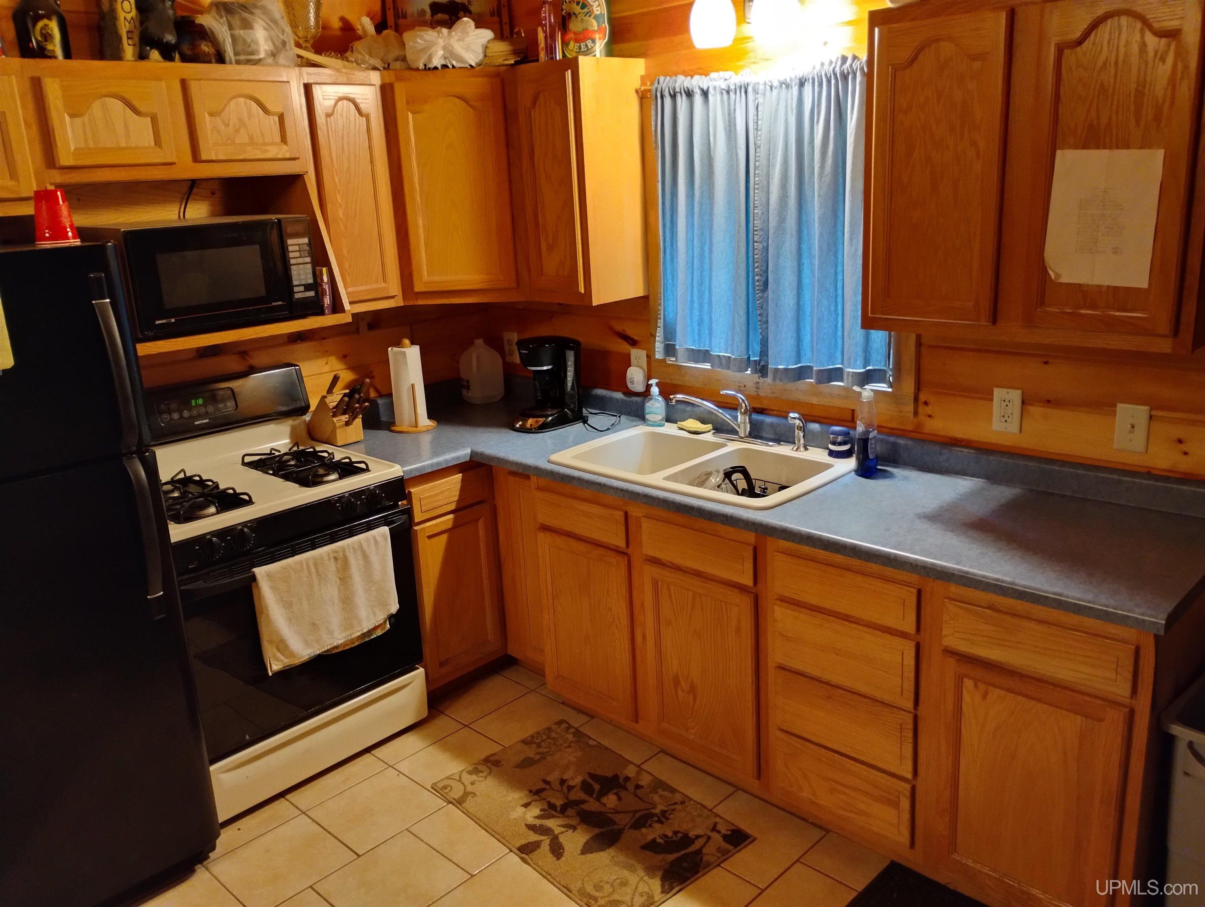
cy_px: 454
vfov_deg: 49.9
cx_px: 602
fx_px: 976
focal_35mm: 28
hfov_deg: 63.4
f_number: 1.8
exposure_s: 1/24
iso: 1581
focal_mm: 4.27
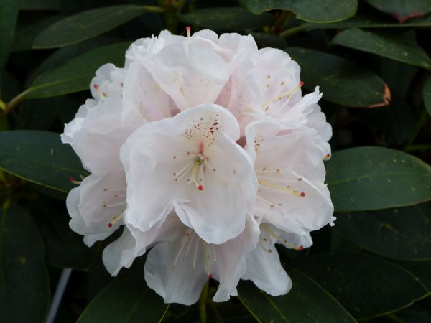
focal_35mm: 69
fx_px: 859
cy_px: 162
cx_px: 216
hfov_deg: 28.2
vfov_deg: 21.3
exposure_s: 1/320
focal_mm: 12.5
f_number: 4
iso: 100
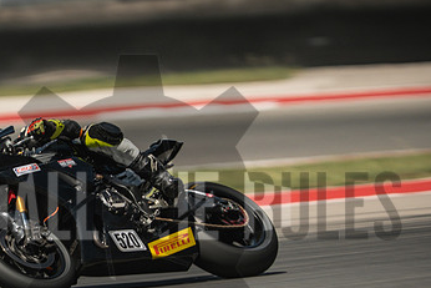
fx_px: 8444
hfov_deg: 2.9
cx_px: 138
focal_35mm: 705
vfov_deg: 2.0
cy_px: 208
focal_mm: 280
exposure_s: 1/320
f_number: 2.8
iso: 500
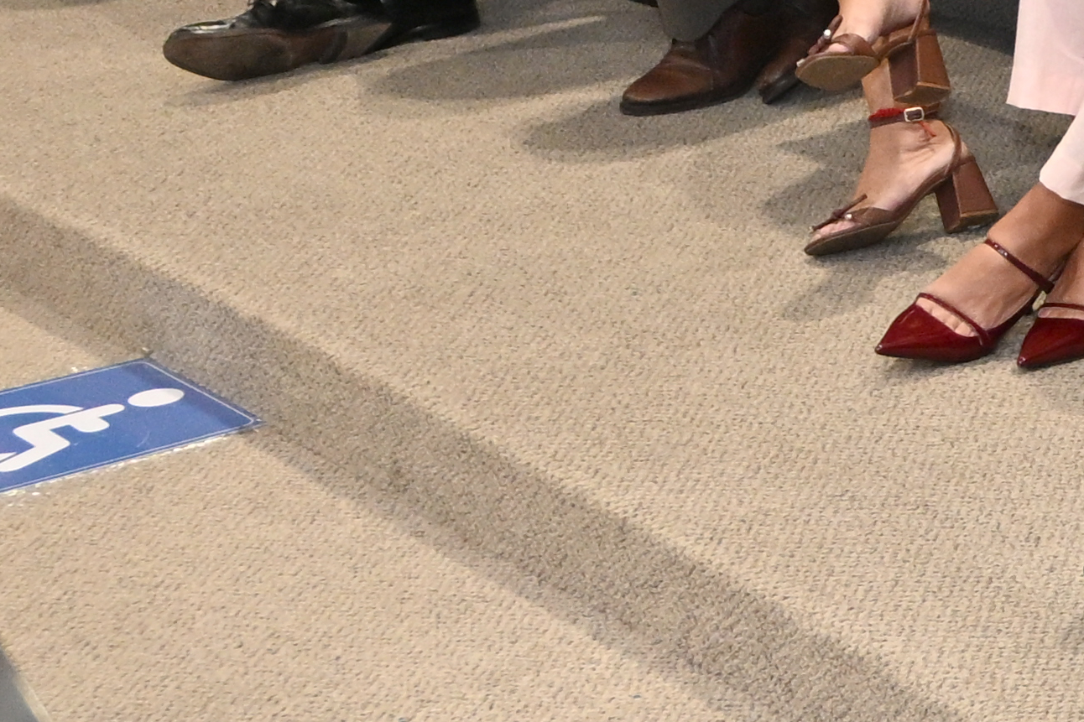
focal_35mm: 126
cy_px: -121
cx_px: 1837
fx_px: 3796
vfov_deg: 10.7
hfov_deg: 14.6
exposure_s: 1/160
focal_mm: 19.5
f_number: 4
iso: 1250
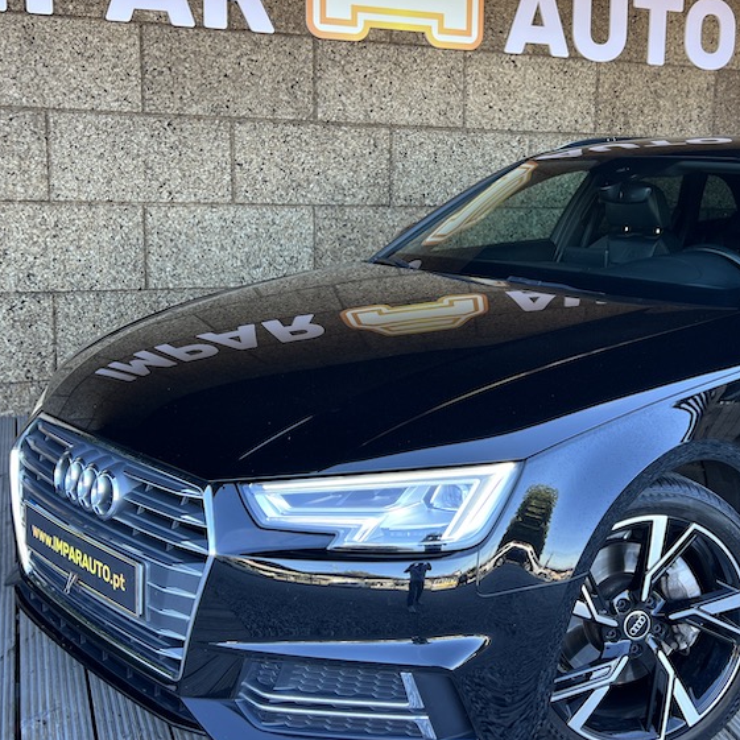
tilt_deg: -8.5
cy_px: 319
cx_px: 437
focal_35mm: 41
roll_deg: -0.9
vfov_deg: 40.8
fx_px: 992
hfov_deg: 40.8
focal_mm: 5.7
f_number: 1.5
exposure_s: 1/121
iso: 50
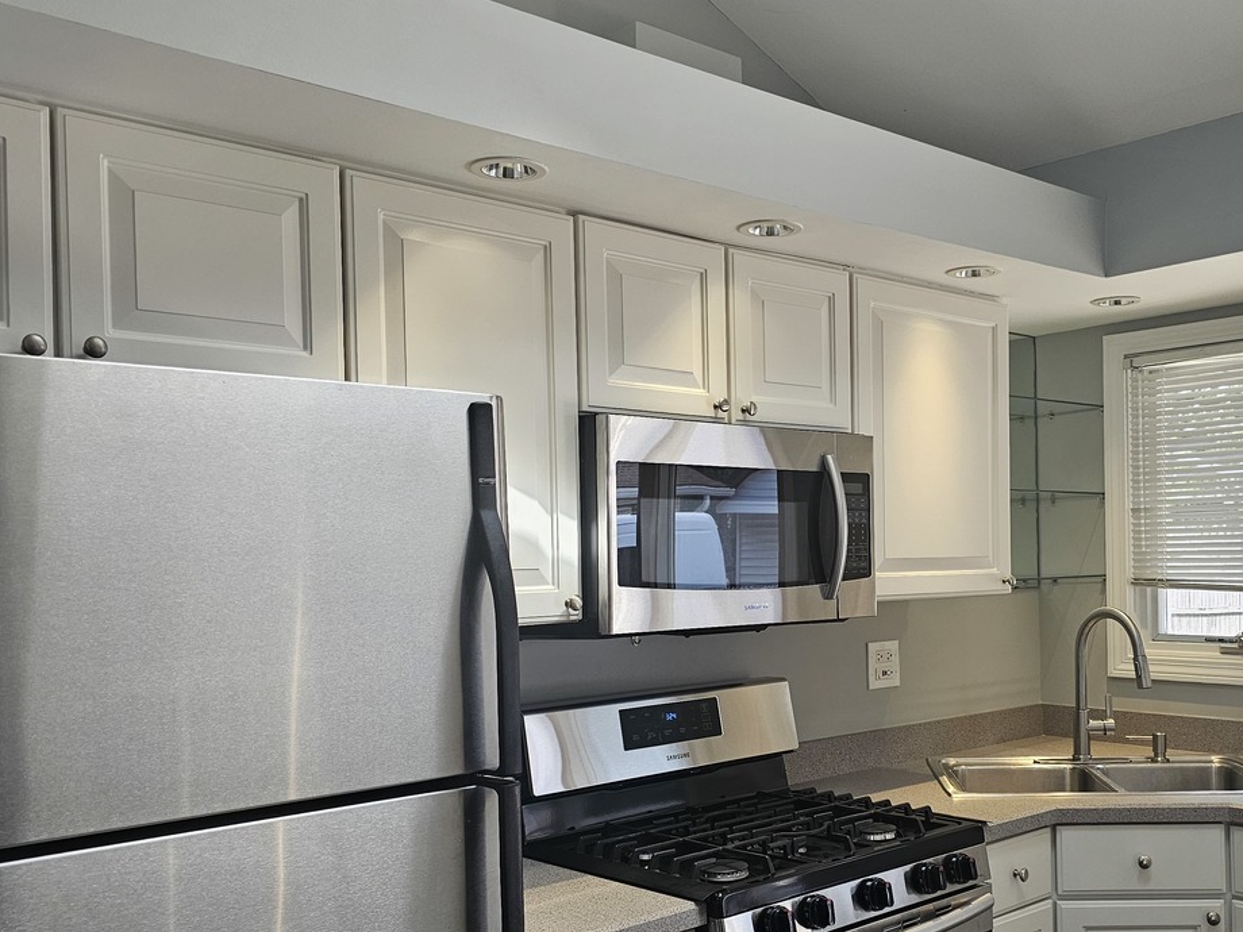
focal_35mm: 36
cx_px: 753
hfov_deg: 51.0
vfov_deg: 39.5
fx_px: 1293
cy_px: 556
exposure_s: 1/207
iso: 125
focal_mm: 6.3
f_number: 1.7
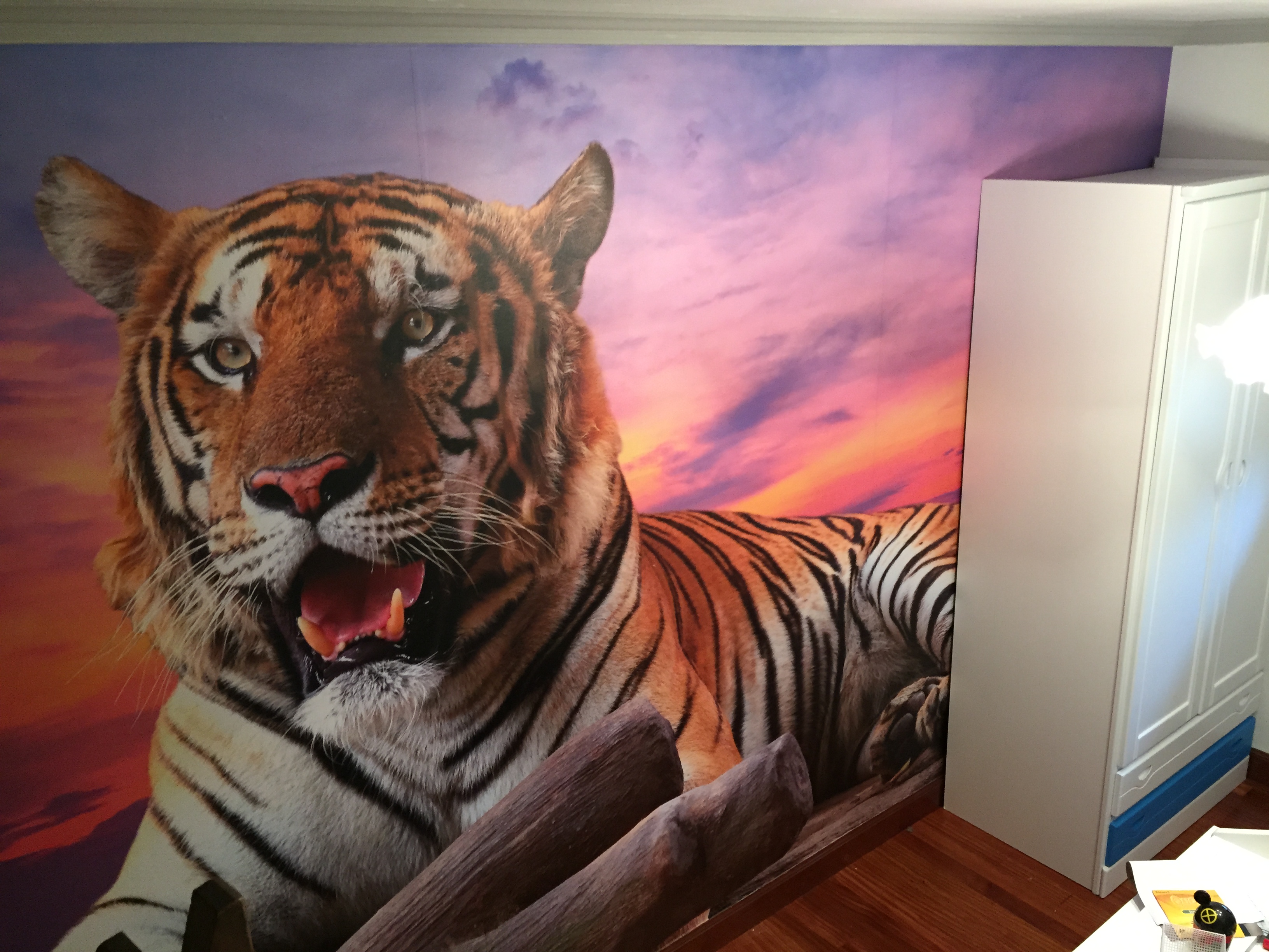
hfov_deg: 61.7
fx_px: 1063
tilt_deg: -20.6
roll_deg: +1.1
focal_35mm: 29
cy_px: 476
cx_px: 634
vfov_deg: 48.2
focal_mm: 4.15
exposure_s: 1/33
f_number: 2.2
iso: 200
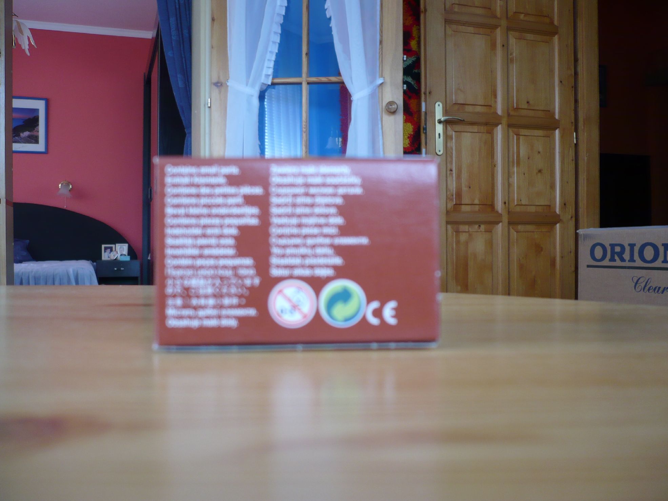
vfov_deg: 40.7
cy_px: 250
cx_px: 334
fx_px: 675
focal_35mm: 35
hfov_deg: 52.6
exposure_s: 1/25
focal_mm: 5.8
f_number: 2.8
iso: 100
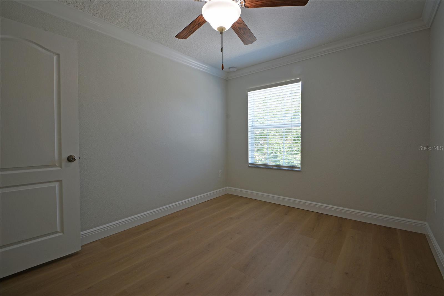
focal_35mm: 15
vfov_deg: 77.3
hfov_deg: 100.4
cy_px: 148
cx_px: 222
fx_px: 185
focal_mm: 10
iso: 100
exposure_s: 1/4
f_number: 13
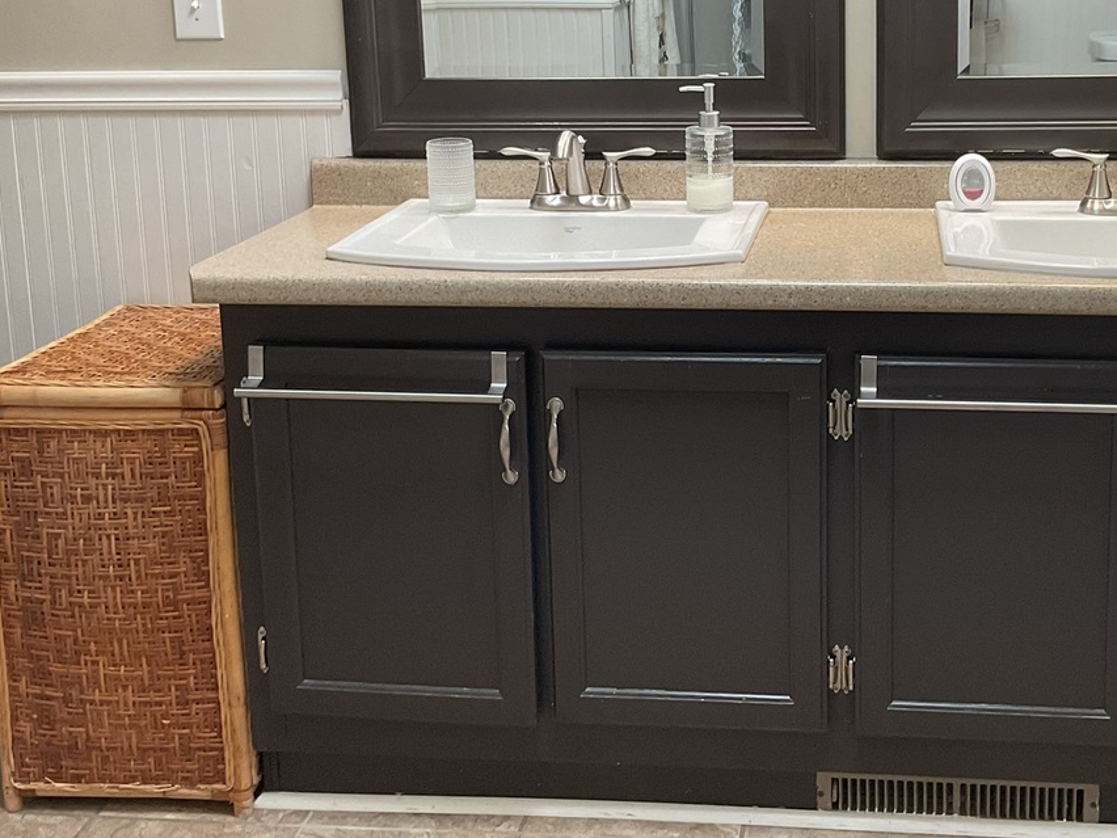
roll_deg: -0.3
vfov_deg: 29.2
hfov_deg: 38.4
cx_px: 750
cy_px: 214
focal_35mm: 49
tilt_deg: -11.2
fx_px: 1581
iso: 80
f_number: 1.8
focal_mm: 3
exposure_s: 1/60
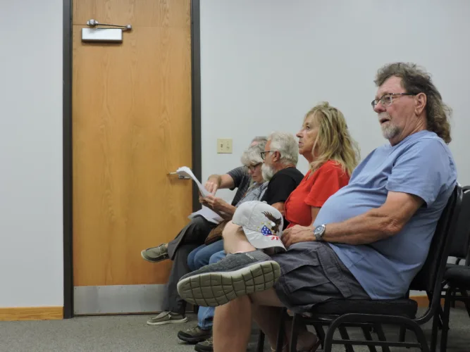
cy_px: 176
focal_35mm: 50
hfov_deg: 38.2
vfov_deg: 29.1
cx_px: 235
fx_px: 679
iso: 280
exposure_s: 1/50
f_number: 3.6
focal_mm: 8.9
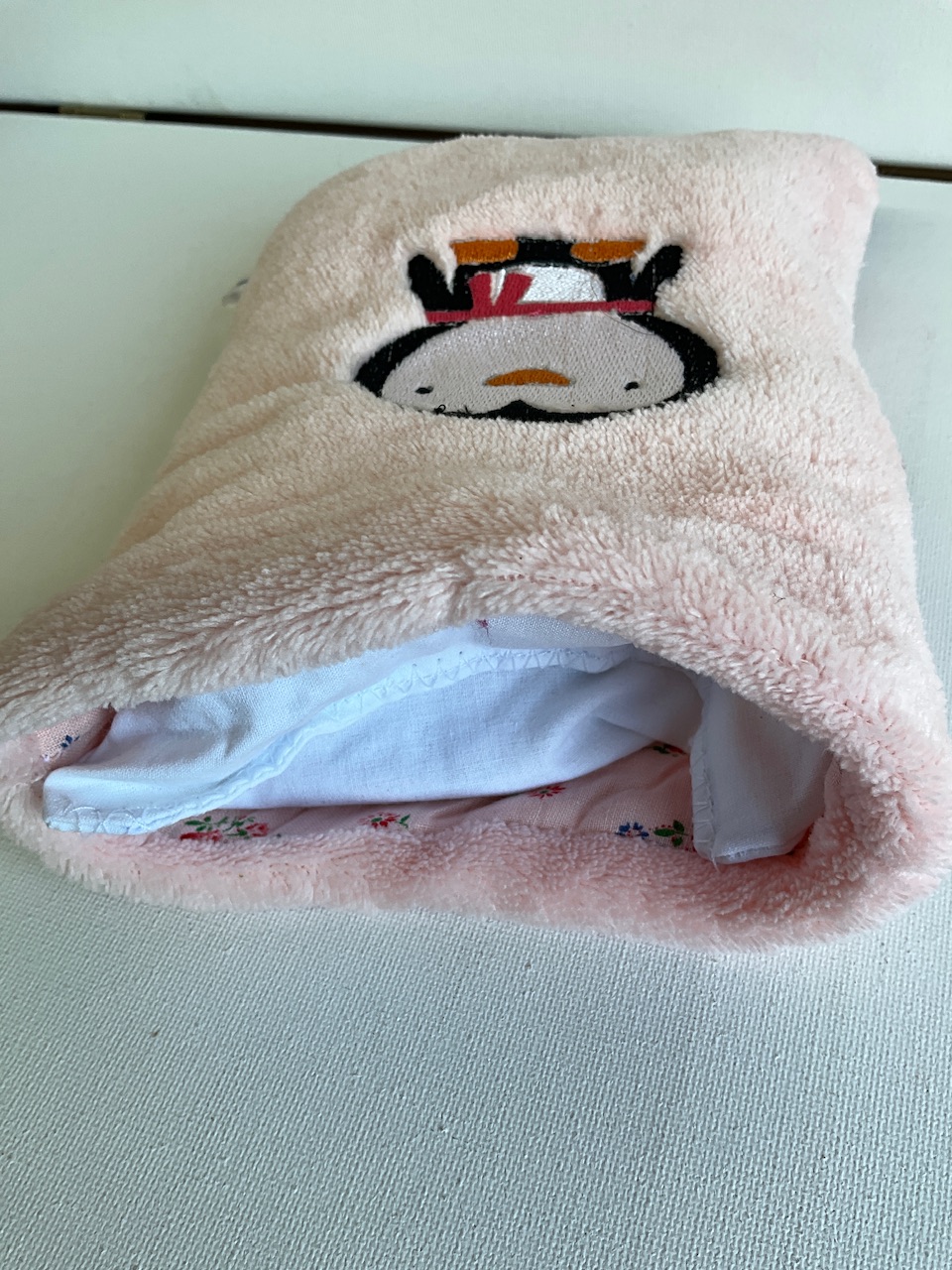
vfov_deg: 61.7
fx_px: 1063
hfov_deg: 48.2
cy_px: 635
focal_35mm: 29
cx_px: 476
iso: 20
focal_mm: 3
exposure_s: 1/100
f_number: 1.8
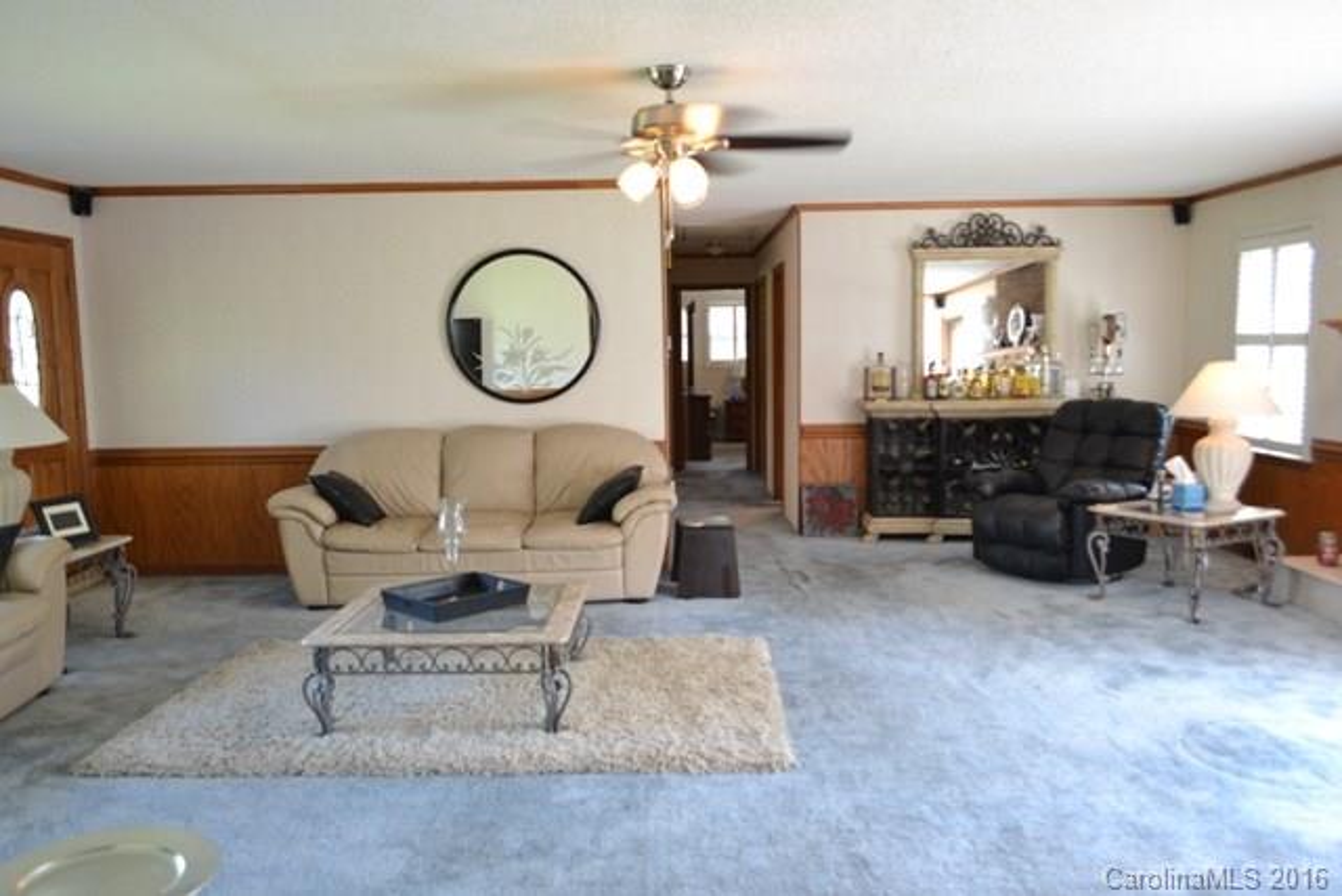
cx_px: 671
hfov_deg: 67.4
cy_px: 448
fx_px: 1007
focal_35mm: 27
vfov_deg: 48.0
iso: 400
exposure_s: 1/30
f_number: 3.5
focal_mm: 18
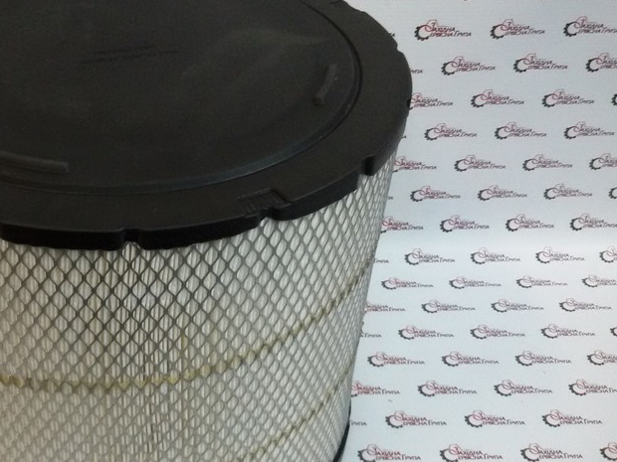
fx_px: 891
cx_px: 143
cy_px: 274
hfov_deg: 37.1
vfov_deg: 29.0
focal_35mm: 50
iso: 200
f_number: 2.4
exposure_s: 1/33
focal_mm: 2.93
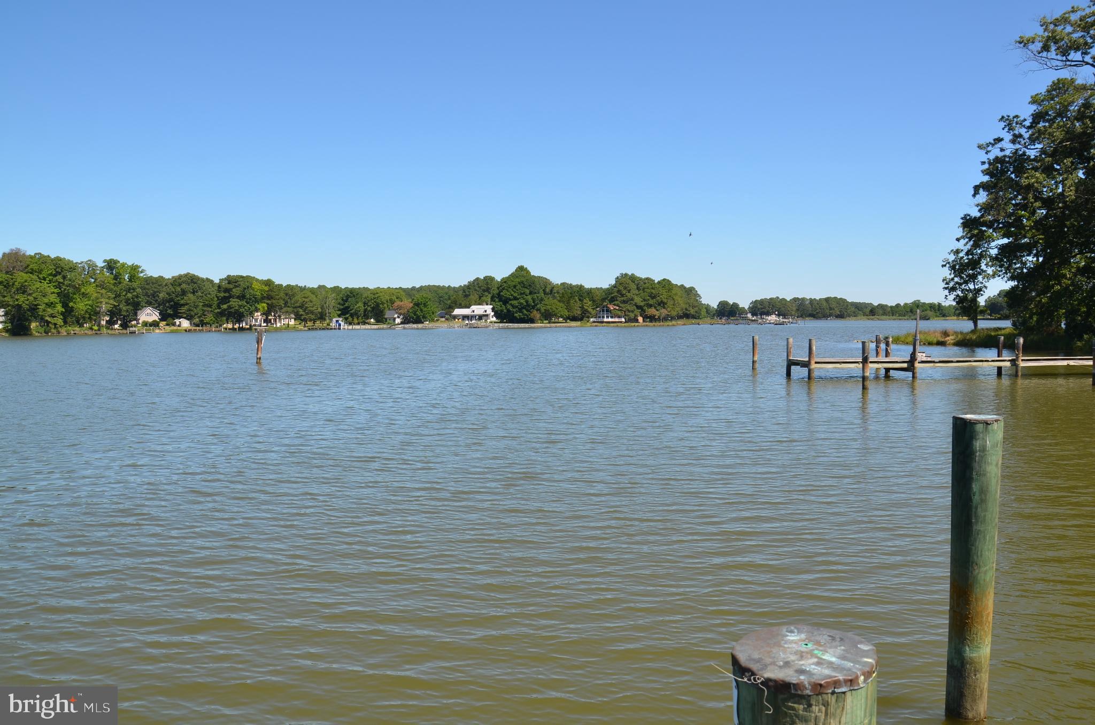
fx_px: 819
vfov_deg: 47.7
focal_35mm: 27
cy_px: 362
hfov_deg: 67.5
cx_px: 548
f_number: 8
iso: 110
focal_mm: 18
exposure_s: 1/250
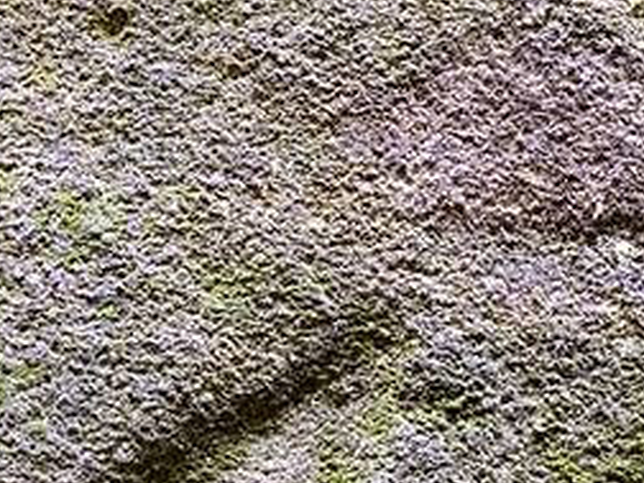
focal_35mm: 307
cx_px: 1855
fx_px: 5711
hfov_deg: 6.0
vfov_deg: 4.7
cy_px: 1398
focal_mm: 54.6
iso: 100
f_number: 8
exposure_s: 6
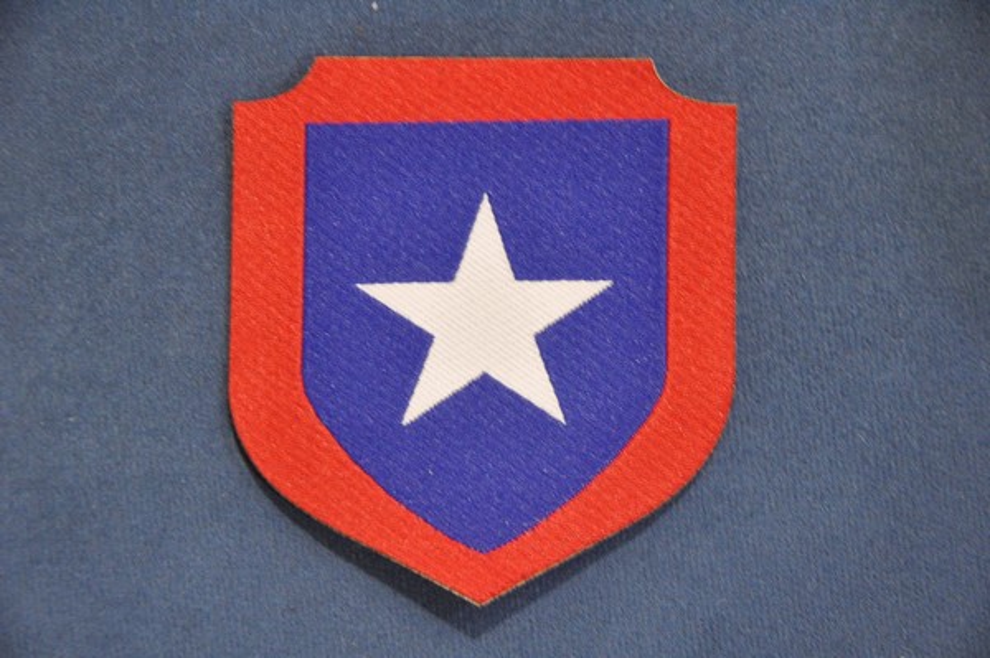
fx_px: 3380
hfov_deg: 16.7
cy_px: 329
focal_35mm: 123
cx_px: 495
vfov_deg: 11.1
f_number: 5
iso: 3200
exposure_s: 1/30
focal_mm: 82
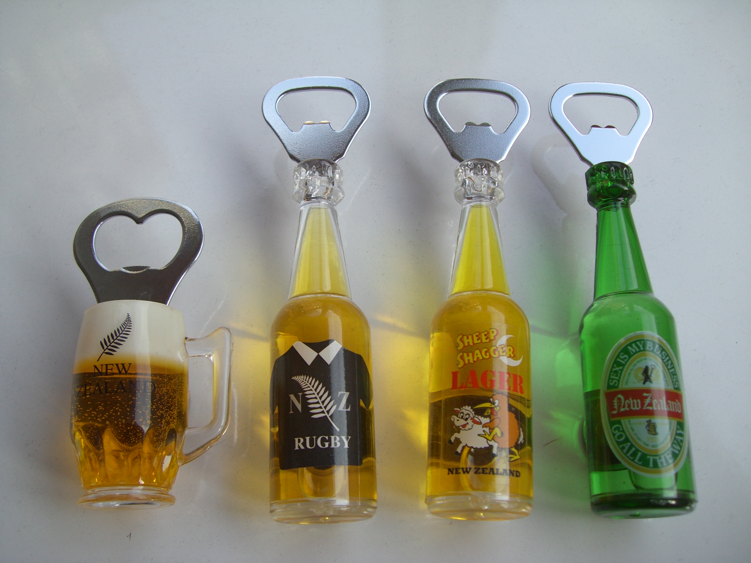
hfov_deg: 49.0
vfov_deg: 37.7
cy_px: 282
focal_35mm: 38
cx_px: 376
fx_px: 824
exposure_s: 1/250
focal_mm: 6.2
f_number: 2.7
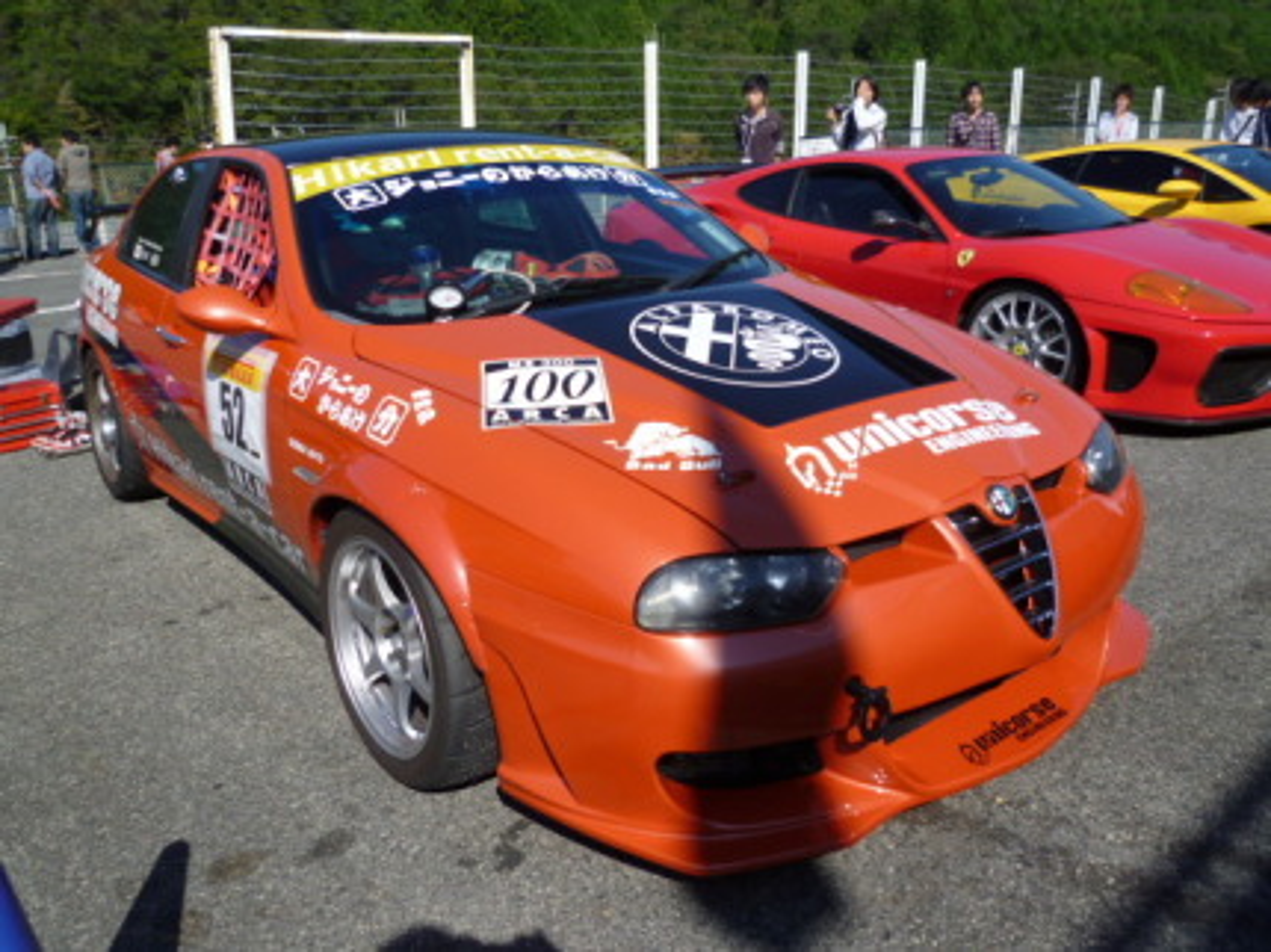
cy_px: 476
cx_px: 636
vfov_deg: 46.8
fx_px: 1101
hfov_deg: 60.0
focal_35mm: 30
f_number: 9
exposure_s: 1/125
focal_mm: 5.4
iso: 80
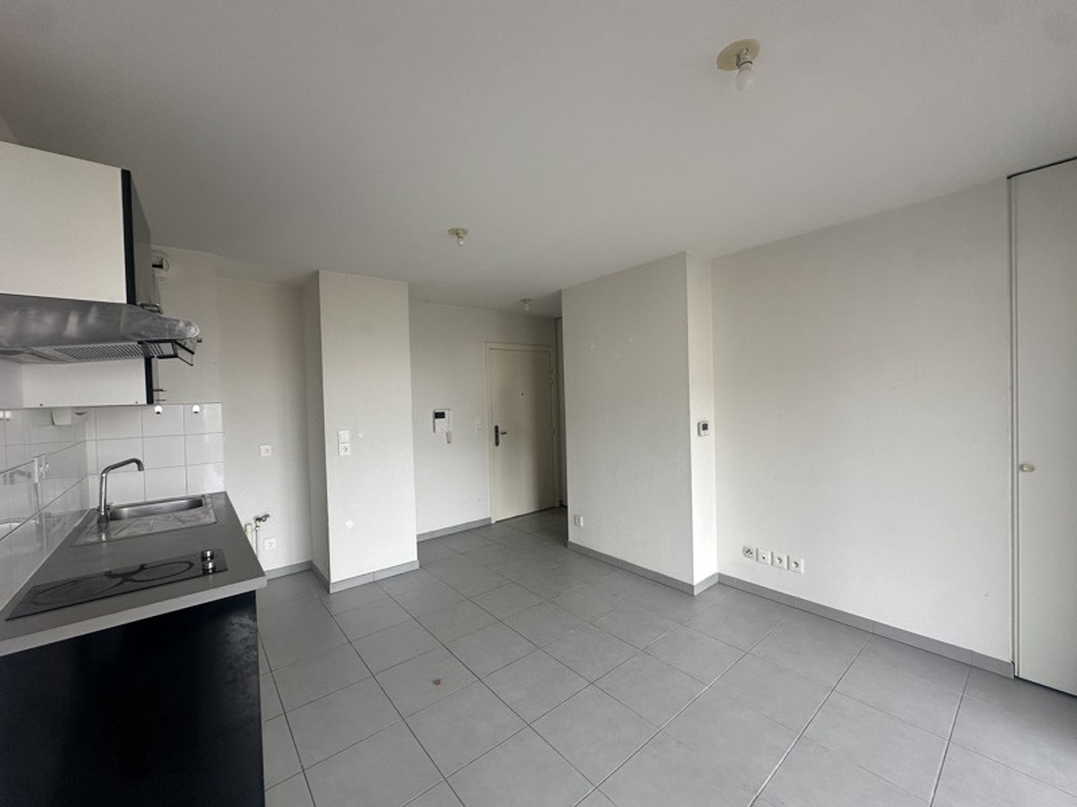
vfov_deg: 85.7
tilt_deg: -0.9
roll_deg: +1.6
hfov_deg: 102.1
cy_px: 404
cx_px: 538
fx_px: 436
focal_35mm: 14
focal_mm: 2.22
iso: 125
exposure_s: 1/99
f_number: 2.2
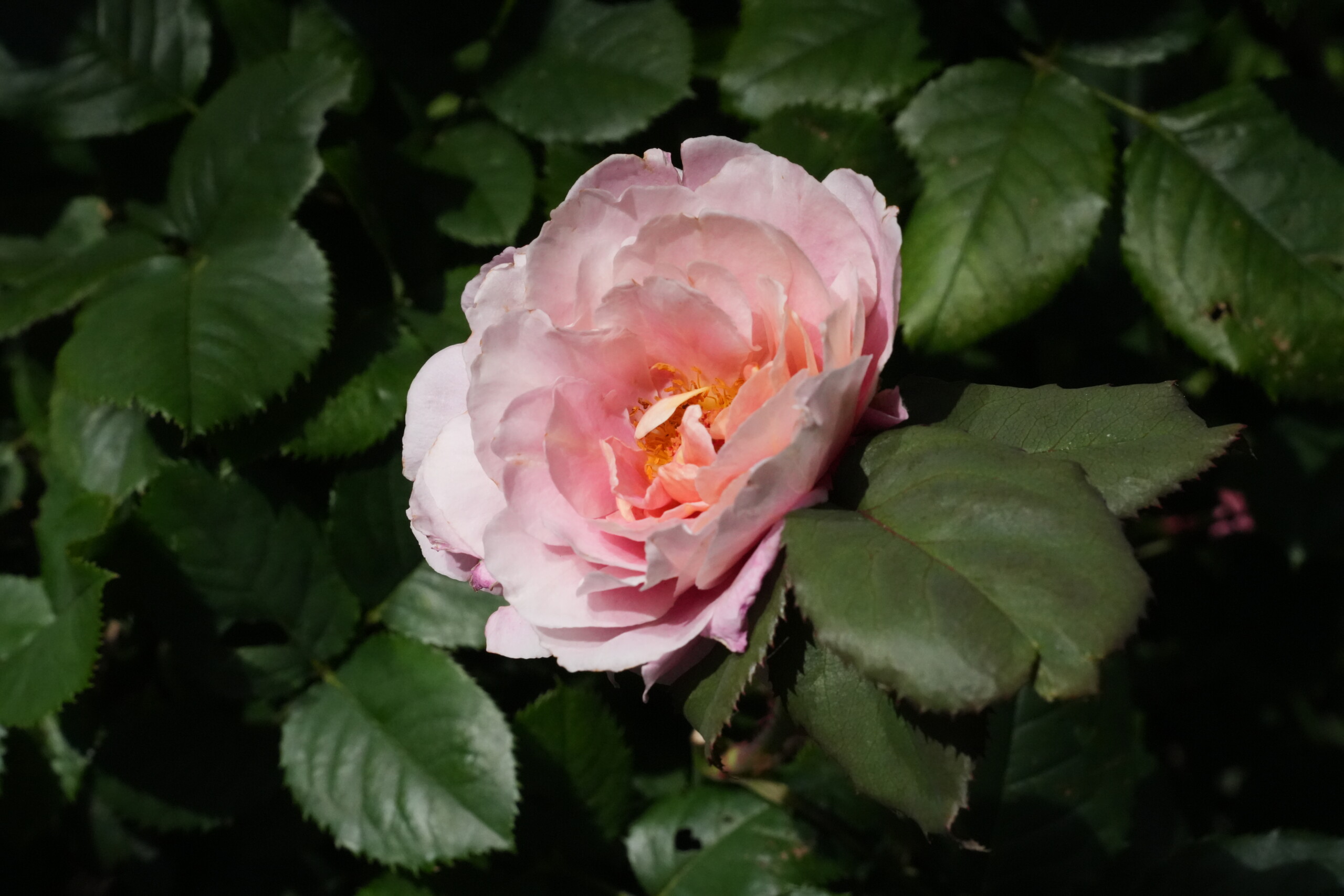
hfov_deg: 28.8
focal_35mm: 70
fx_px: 2613
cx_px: 672
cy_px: 448
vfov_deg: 19.5
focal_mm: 70
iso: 6400
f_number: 14
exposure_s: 1/6400
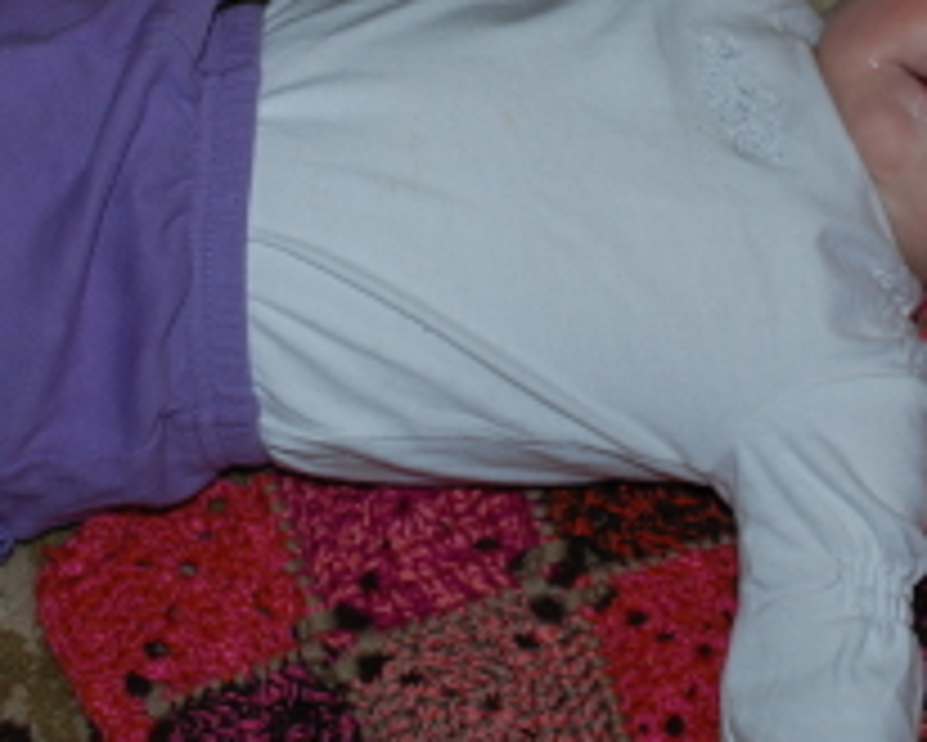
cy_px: 166
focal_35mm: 106
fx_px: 2910
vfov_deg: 14.5
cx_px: 612
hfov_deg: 18.1
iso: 200
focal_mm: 32
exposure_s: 1/60
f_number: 4.2
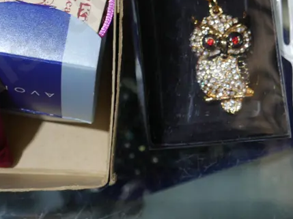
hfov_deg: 22.6
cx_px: 82
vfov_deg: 16.8
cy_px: 12
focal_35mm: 86
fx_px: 727
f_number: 4
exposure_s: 1/80
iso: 200
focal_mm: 18
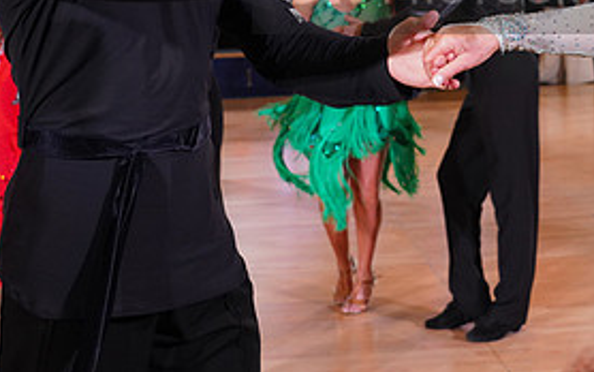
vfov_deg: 12.9
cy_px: -22
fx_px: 1619
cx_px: 485
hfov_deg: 20.5
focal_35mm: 100
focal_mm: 47
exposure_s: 1/160
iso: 1600
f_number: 6.3
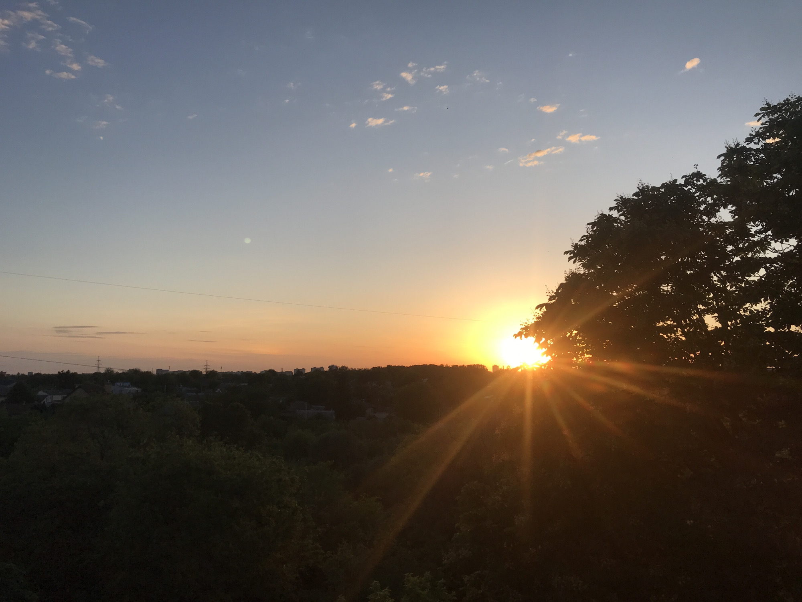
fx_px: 649
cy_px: 301
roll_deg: -0.2
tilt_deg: +7.6
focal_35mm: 28
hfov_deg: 63.4
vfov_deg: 49.7
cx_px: 401
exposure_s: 1/1368
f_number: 1.8
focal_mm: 3.99
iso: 20
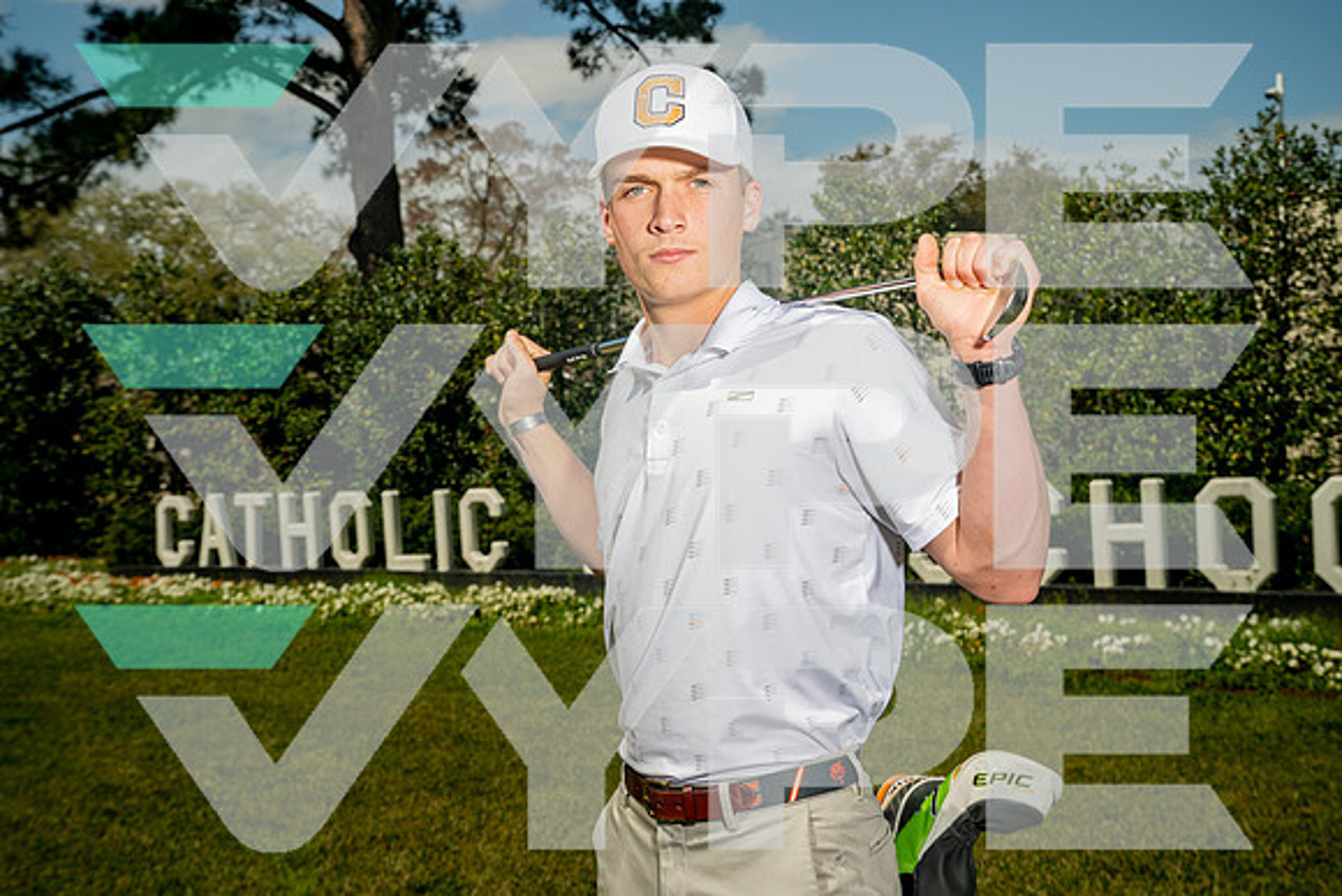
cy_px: 448
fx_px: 1715
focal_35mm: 46
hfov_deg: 42.7
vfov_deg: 29.3
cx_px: 671
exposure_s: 1/250
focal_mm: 46
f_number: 8
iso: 100
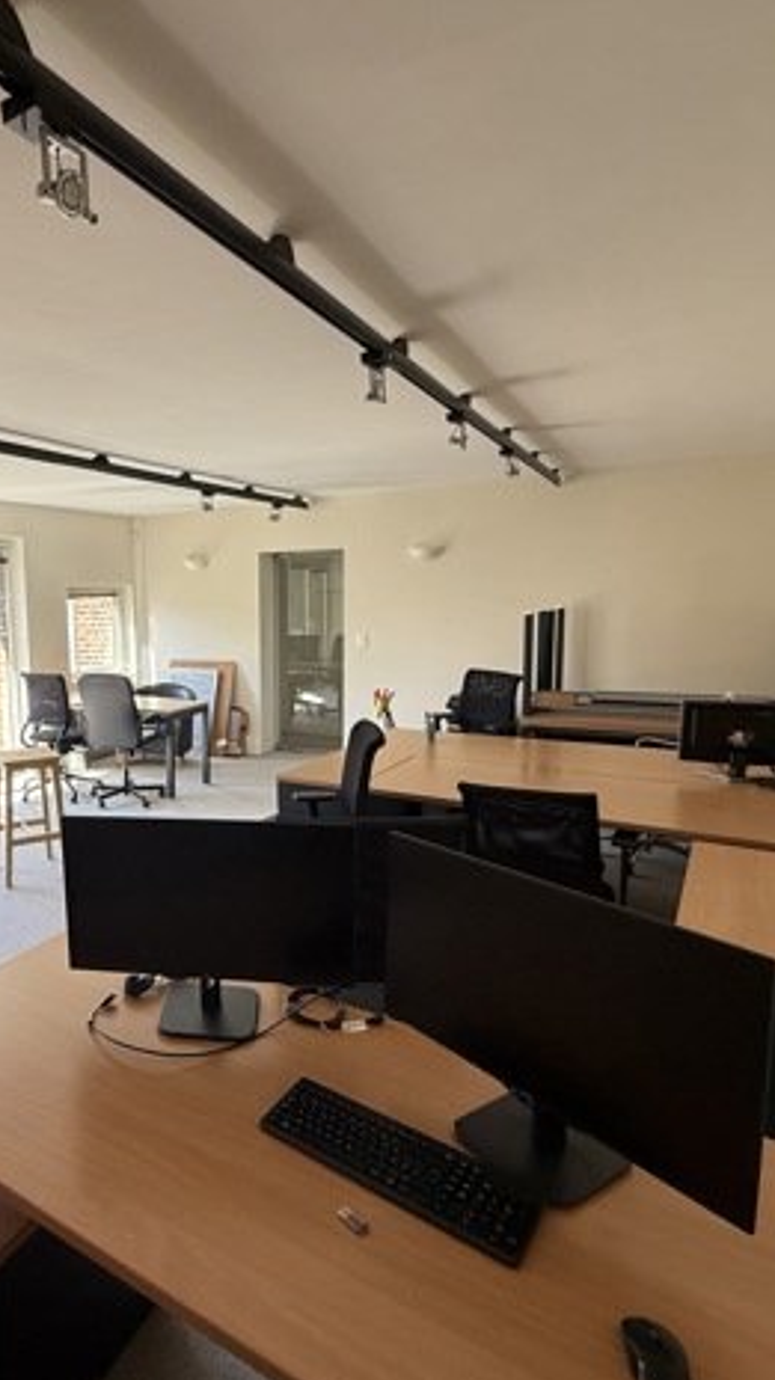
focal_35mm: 21
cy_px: 689
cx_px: 160
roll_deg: +1.6
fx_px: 768
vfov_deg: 83.9
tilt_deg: -6.9
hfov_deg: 50.4
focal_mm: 2.22
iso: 200
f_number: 2.2
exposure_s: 1/99
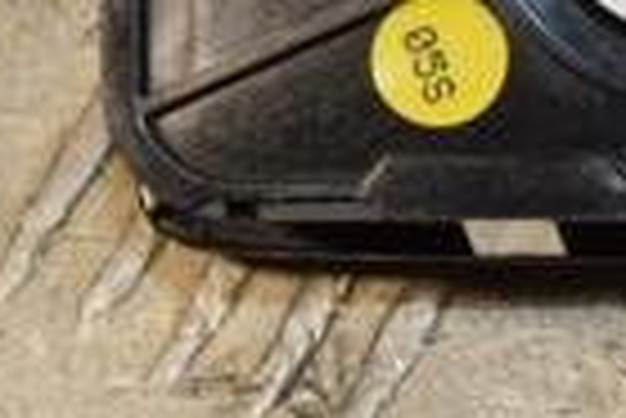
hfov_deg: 5.1
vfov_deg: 3.4
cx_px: 1139
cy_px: -180
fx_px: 6998
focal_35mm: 402
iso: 800
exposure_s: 1/200
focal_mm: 62
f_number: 11
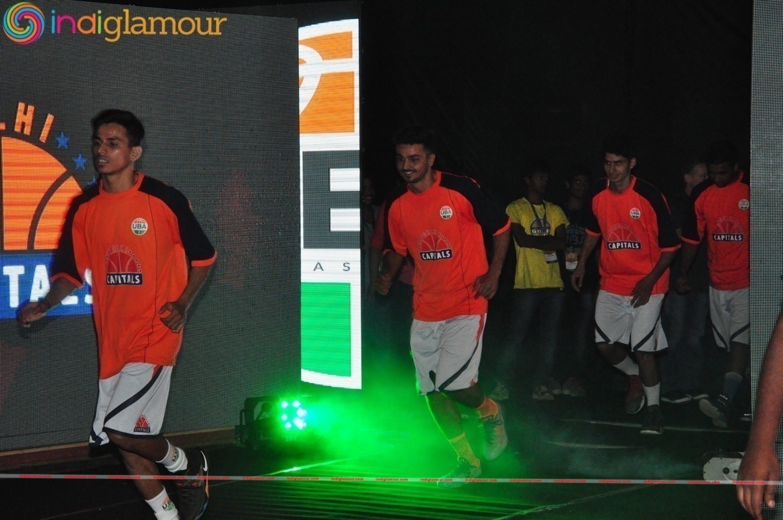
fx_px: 2151
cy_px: 260
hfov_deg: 20.6
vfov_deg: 13.8
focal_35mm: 99
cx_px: 392
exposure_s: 1/125
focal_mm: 66
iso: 3200
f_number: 5.3
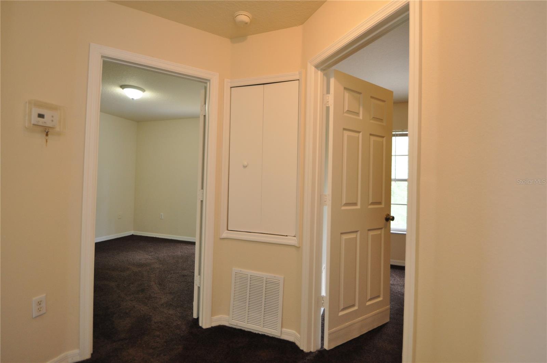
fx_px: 250
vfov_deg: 71.9
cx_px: 274
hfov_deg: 95.1
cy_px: 182
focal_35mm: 16
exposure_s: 1/60
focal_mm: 11
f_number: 4
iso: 720
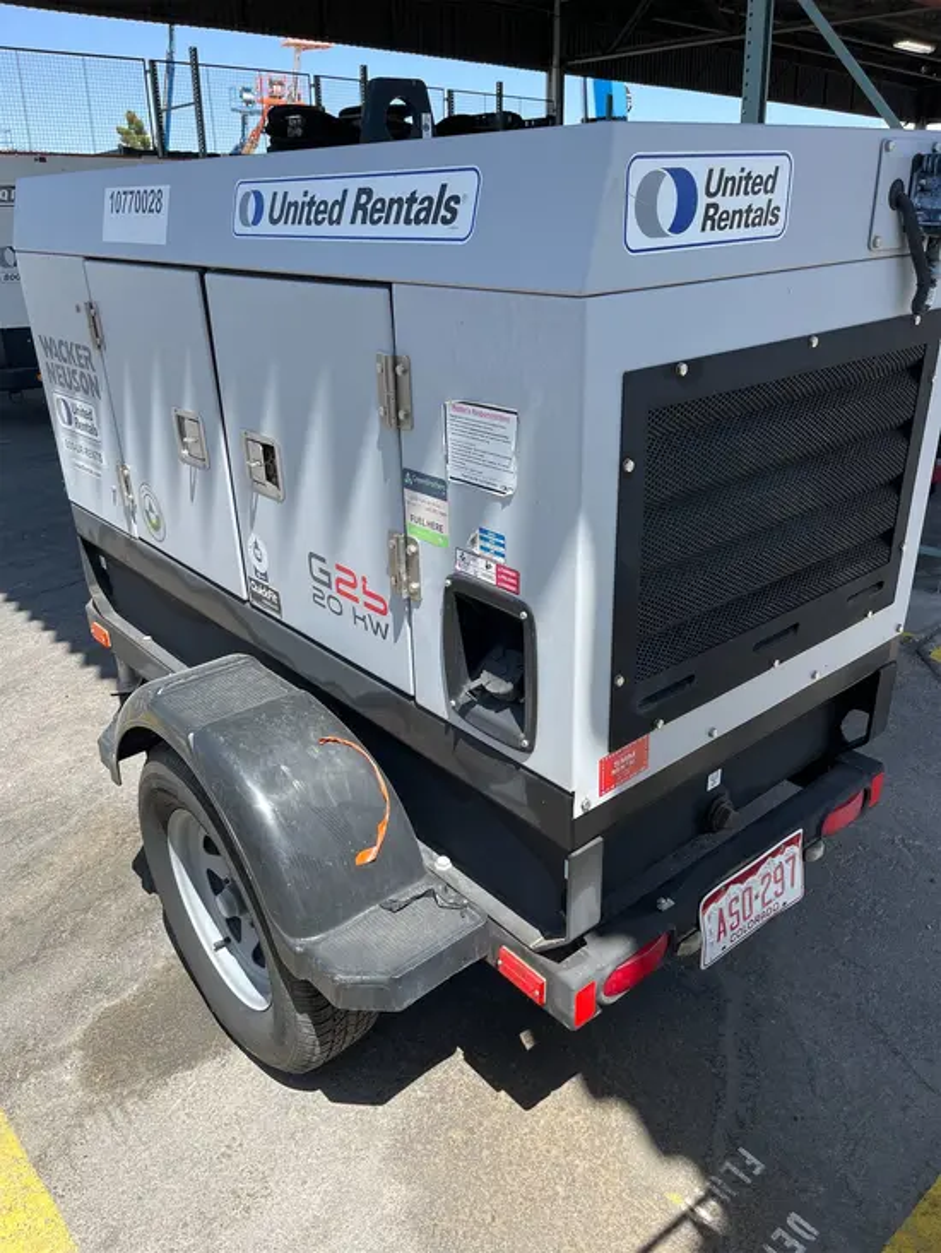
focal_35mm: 26
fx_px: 942
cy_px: 626
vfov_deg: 67.3
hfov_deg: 53.1
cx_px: 470
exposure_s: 1/1623
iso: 50
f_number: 1.6
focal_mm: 5.1
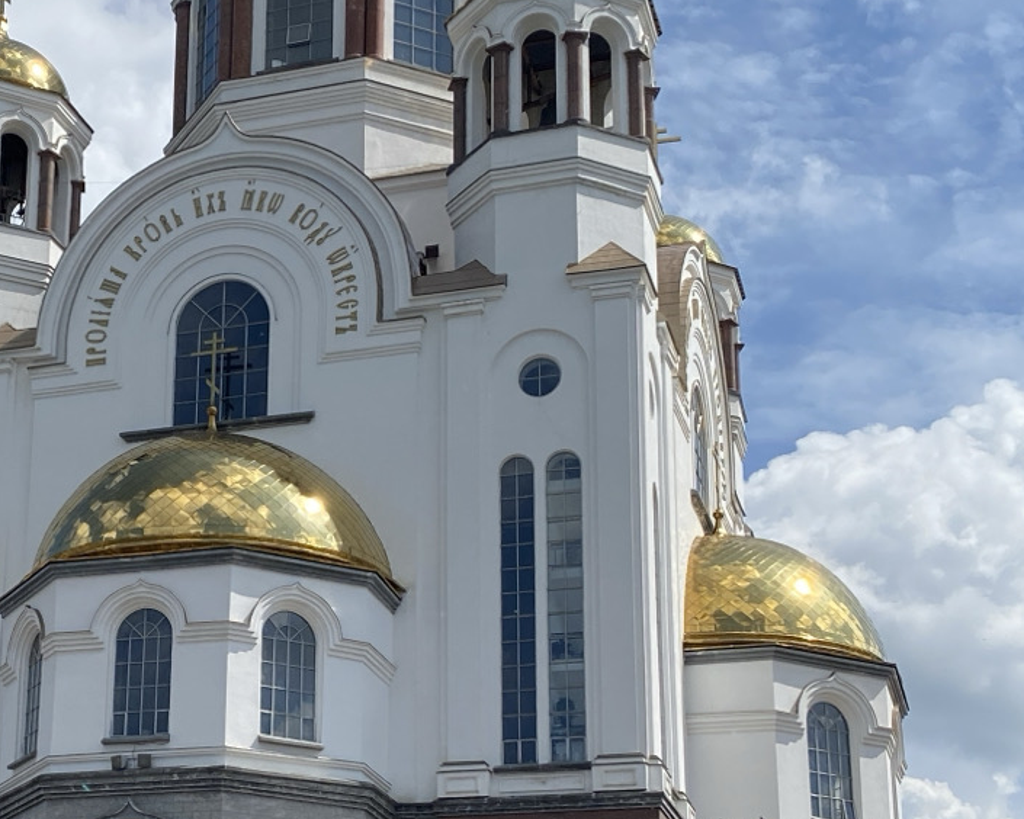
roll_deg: -1.8
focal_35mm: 72
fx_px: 2182
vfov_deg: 21.1
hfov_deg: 25.8
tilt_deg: +17.9
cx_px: 168
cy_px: 629
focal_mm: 4.25
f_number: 1.8
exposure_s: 1/5495
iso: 32
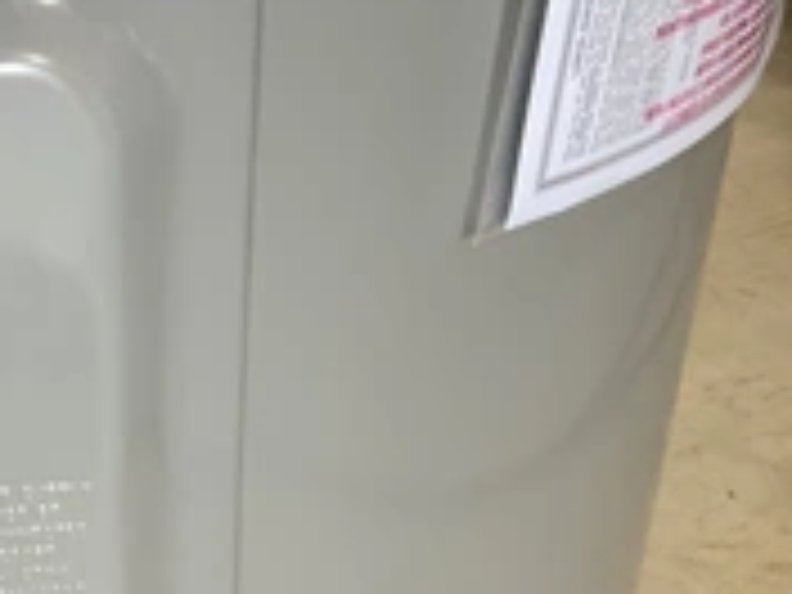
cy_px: 464
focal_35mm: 66
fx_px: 1510
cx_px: -94
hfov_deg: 26.8
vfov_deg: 22.0
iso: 125
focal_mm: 3
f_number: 1.8
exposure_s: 1/60
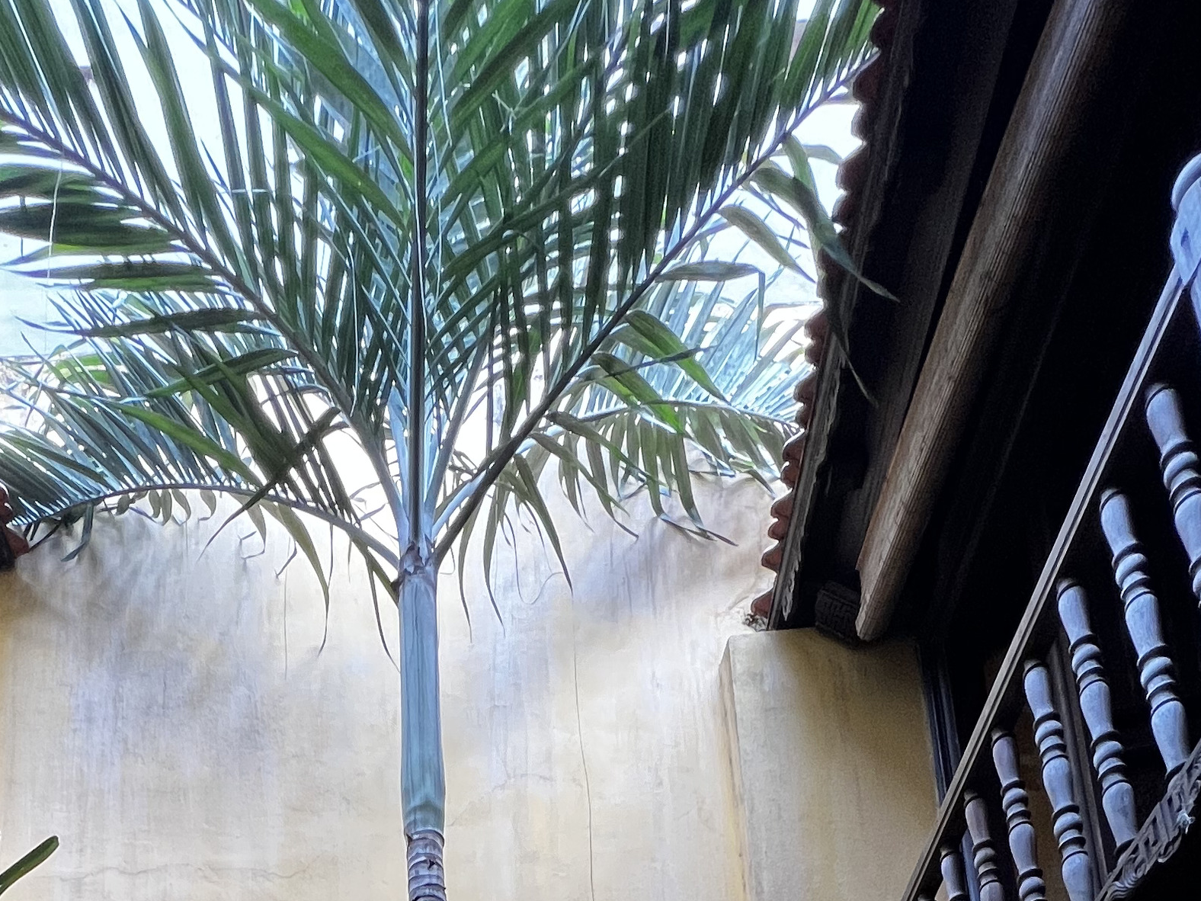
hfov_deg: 54.3
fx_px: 1145
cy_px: 1518
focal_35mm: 33
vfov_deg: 24.7
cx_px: 405
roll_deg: +1.2
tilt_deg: +13.4
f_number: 1.8
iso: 80
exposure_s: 1/100
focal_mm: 1.57
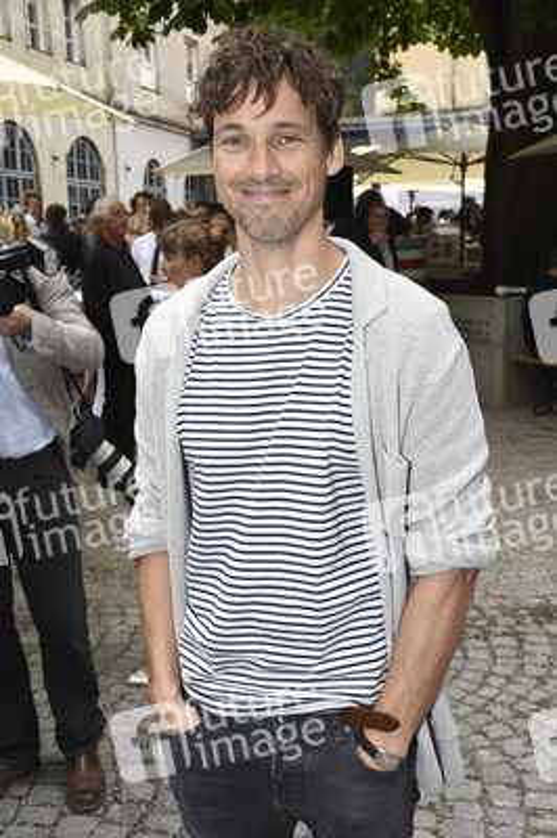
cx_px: 278
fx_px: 941
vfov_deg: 48.0
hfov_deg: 33.0
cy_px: 419
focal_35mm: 40
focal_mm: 27
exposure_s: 1/160
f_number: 7.1
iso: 160
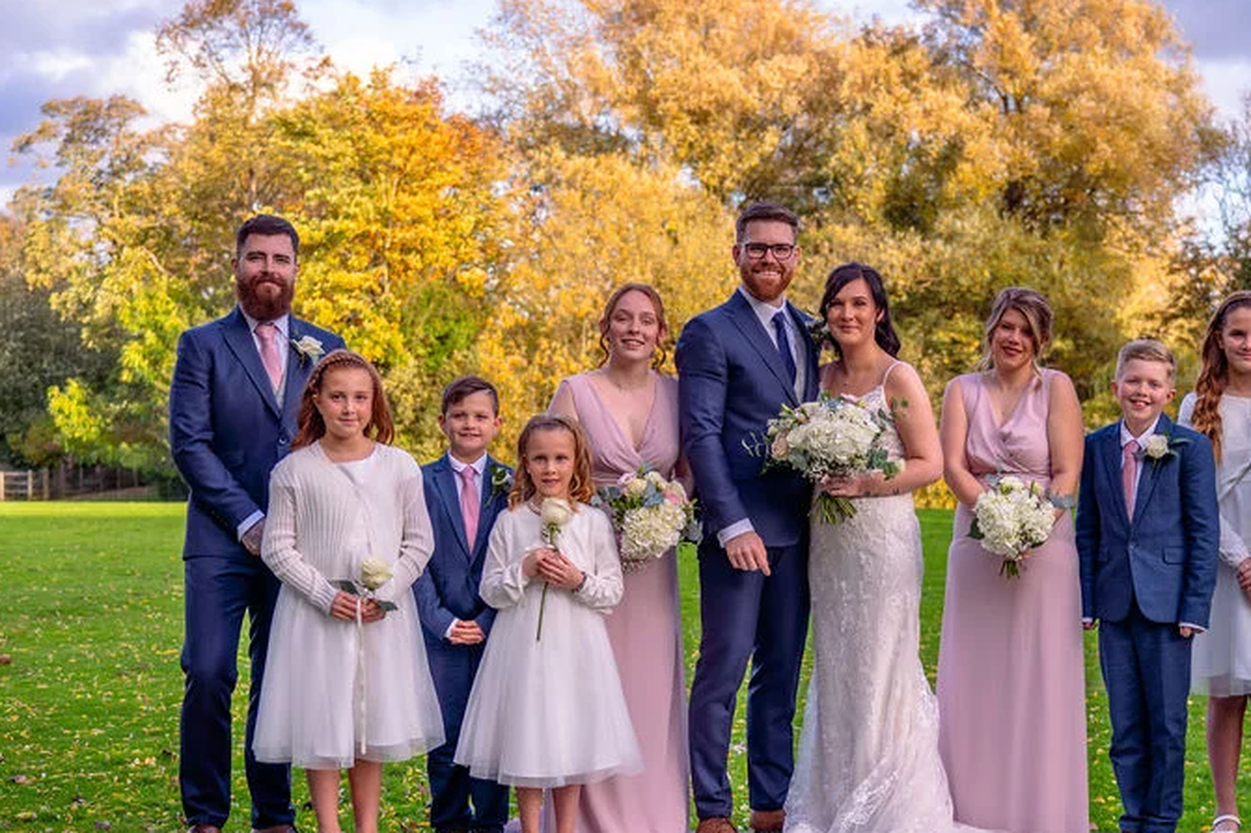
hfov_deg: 34.2
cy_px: 482
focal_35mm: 58
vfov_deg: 23.3
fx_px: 2015
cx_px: 811
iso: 100
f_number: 2.8
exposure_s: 1/250
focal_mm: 38
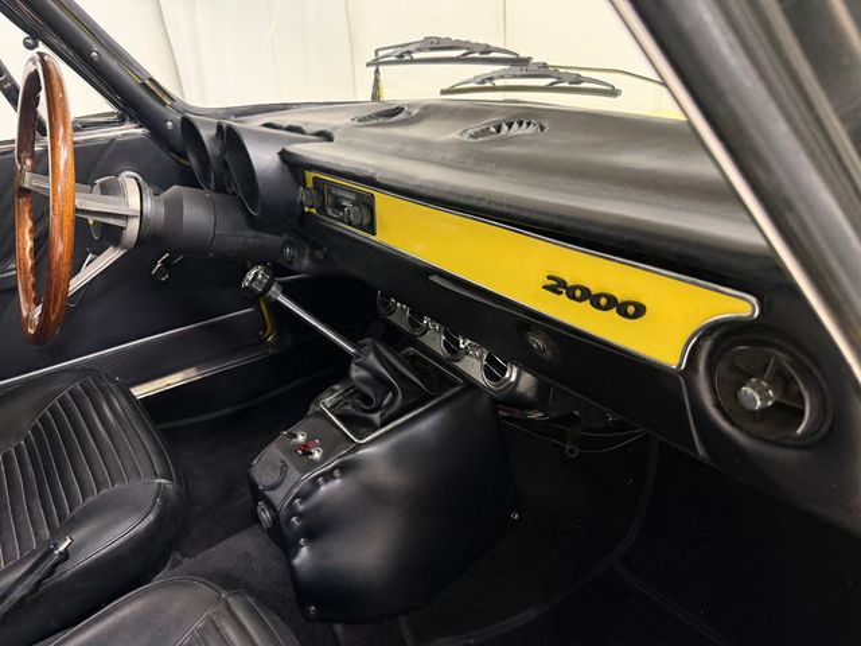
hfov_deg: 71.6
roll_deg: +3.7
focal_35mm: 24
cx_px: 430
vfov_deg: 56.8
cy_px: 323
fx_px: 597
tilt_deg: -24.7
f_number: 1.78
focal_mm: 6.76
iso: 200
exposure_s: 1/60
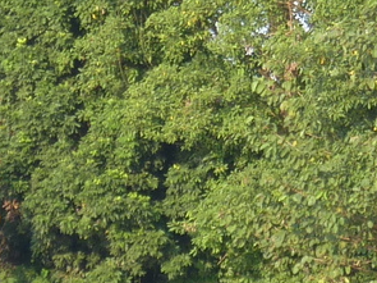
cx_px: 395
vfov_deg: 2.0
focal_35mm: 744
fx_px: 8100
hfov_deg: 2.7
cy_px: 280
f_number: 4.5
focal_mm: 22.5
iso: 80
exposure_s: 1/125
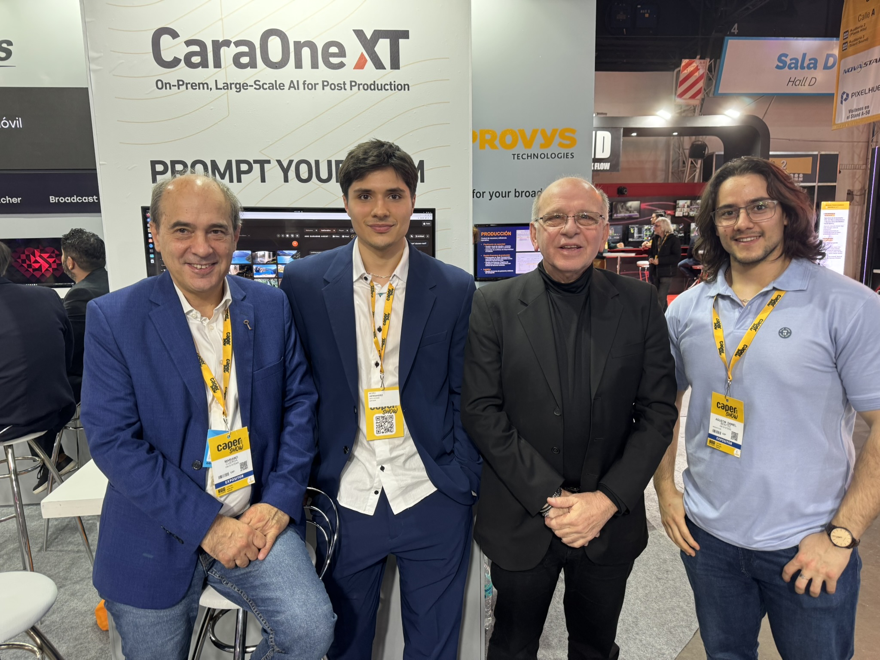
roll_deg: +0.5
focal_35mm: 24
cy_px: 330
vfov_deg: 56.8
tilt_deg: -9.6
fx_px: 610
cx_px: 440
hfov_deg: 71.6
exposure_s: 1/50
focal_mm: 6.76
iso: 125
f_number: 1.78
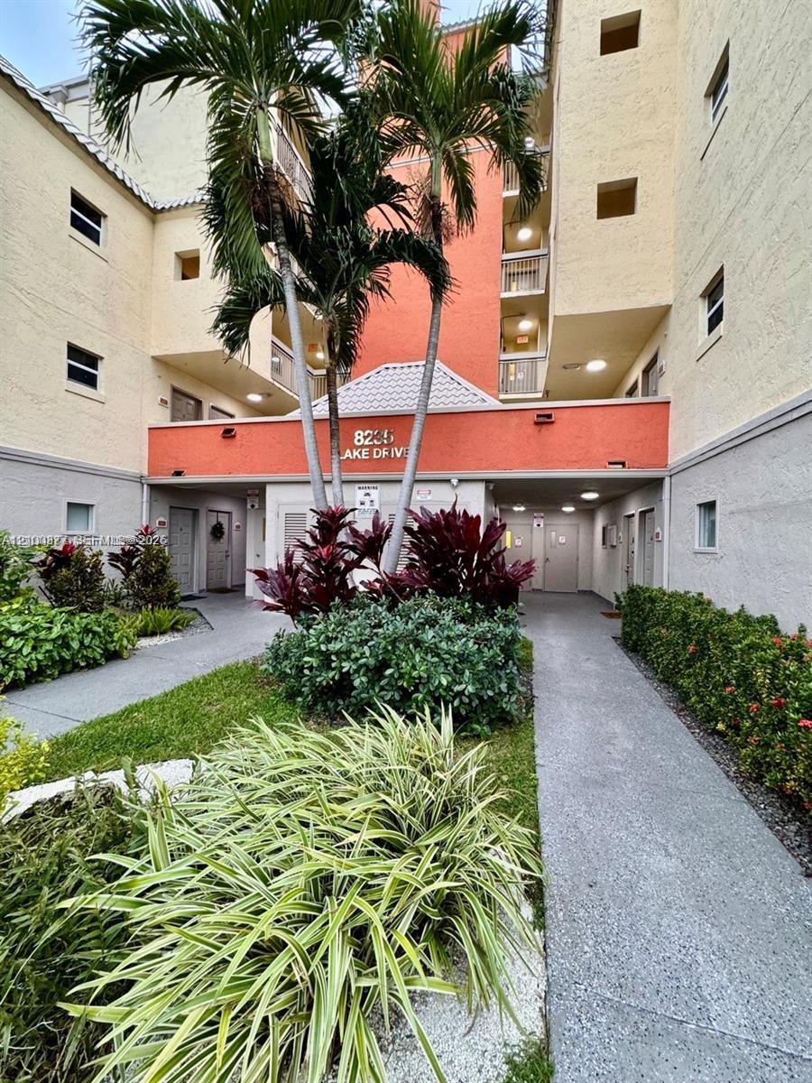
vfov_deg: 102.1
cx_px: 406
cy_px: 542
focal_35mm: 14
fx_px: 438
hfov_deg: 85.7
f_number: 2.2
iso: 200
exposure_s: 1/120
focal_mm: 2.22
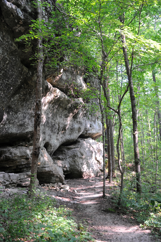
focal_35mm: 42
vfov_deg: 46.4
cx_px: 80
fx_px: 282
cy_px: 121
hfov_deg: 31.8
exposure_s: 1/50
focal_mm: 28
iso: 400
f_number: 4.2
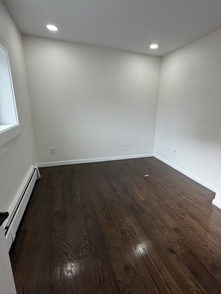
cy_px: 149
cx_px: 130
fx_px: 162
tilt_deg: -15.2
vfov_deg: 84.7
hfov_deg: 68.2
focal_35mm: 19
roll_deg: -1.2
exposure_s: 1/120
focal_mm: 2.22
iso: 125
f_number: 2.2
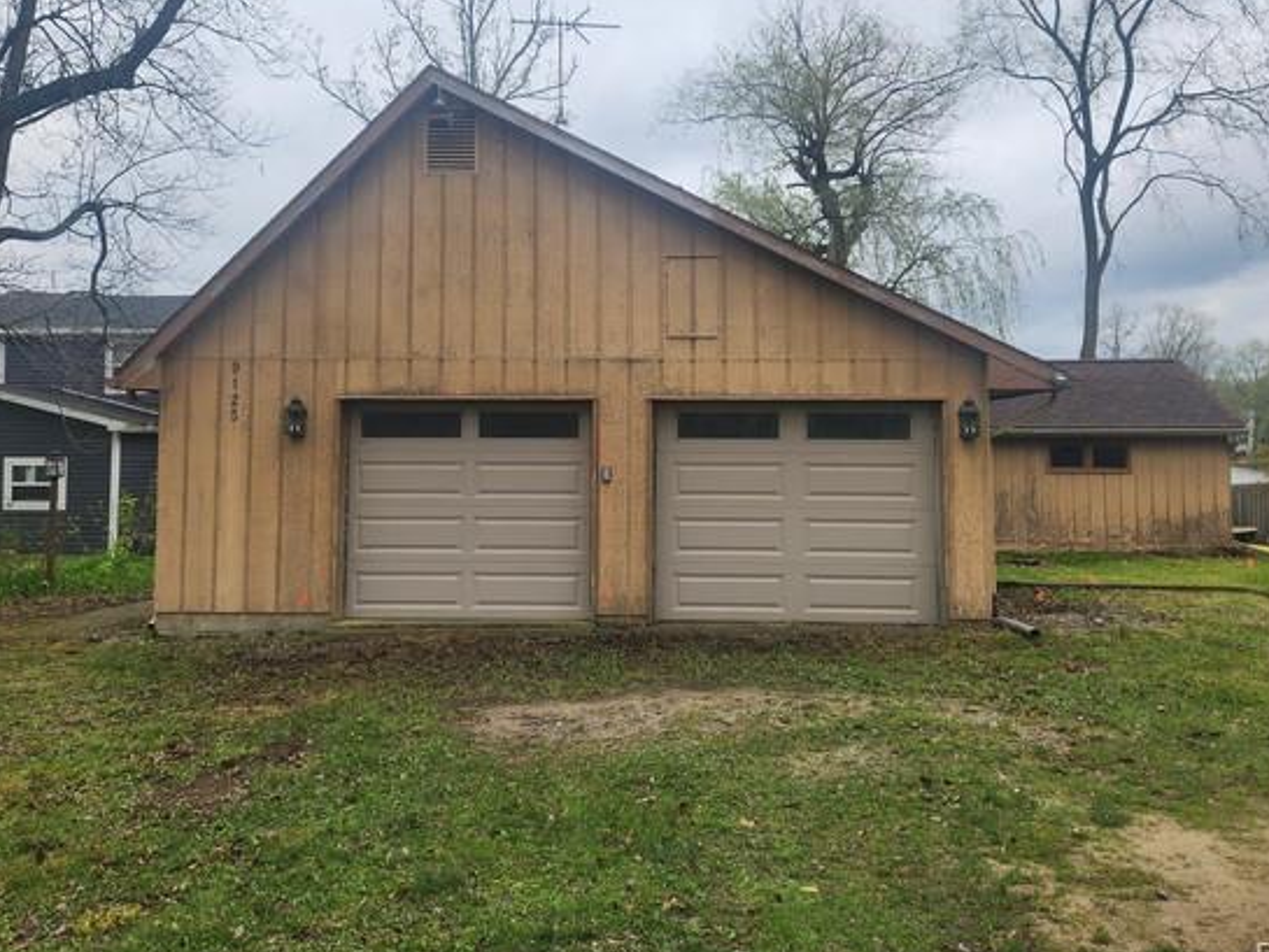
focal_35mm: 27
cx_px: 661
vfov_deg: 51.3
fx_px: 990
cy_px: 419
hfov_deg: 65.3
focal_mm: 5.4
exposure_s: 1/701
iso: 20
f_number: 1.8
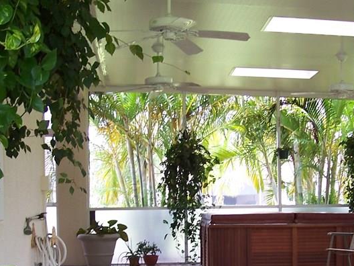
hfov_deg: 29.1
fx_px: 675
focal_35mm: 66
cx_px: 245
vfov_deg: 21.9
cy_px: 225
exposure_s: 1/45
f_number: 2.7
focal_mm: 5.6
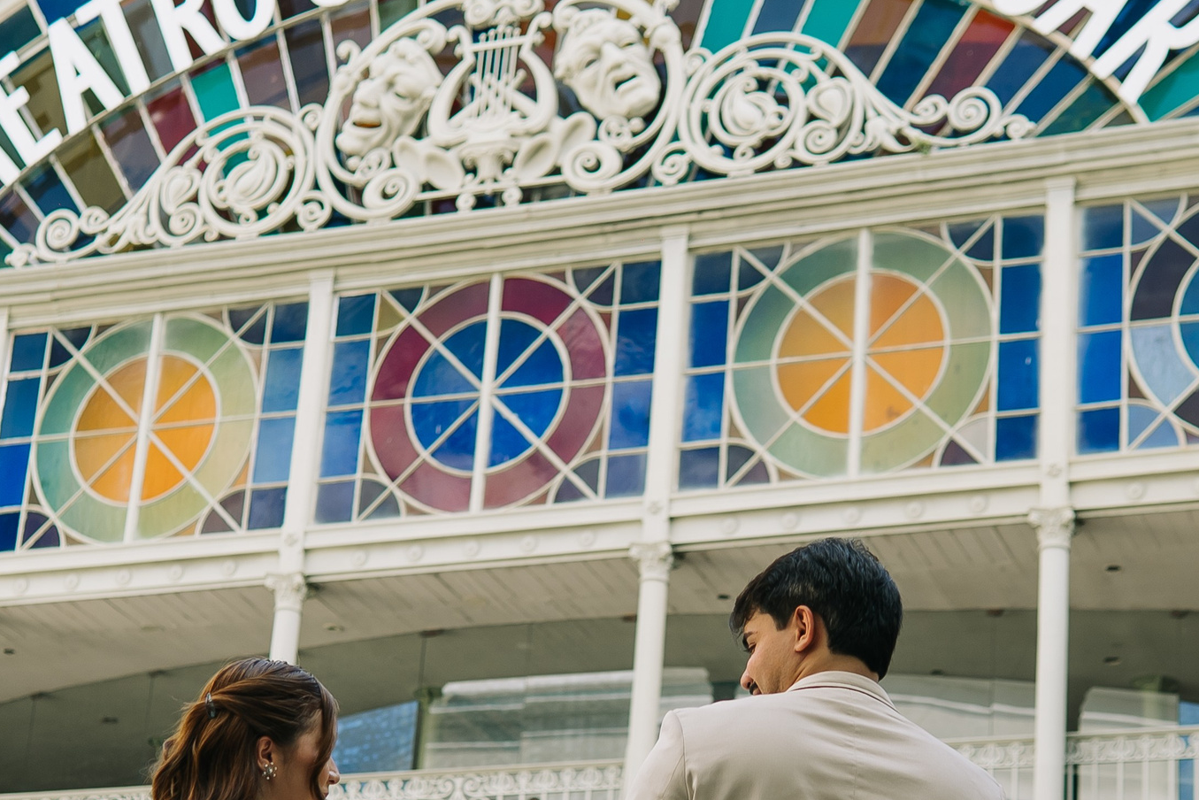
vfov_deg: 16.0
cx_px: 680
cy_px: 622
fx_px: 2831
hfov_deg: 23.9
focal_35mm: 85
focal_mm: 30
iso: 100
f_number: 2.5
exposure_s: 1/200
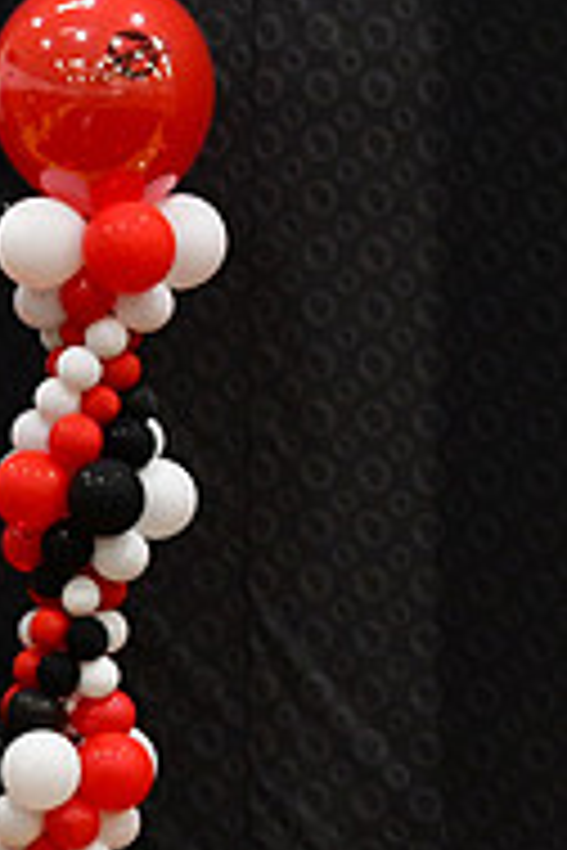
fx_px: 12213
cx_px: -734
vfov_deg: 4.0
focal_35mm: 517
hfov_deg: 2.6
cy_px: 735
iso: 4000
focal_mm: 112
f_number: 4
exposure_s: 1/500
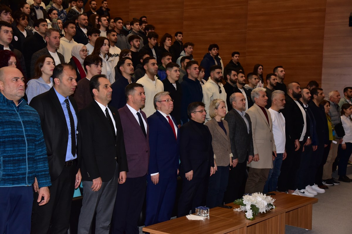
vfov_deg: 26.0
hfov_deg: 38.2
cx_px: 176
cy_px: 117
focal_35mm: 52
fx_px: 508
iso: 2500
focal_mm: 52
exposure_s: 1/200
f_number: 6.3
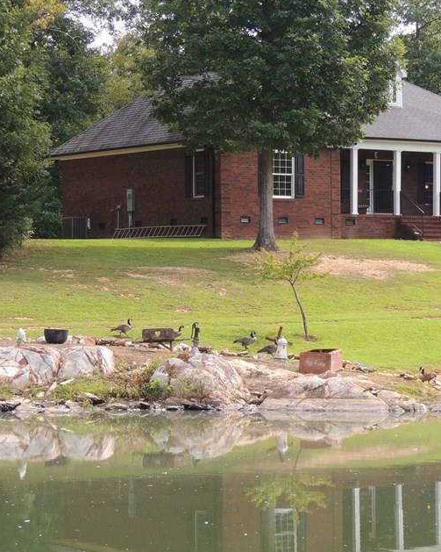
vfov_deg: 14.3
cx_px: 352
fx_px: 2203
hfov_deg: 11.4
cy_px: 270
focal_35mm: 135
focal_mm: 15.1
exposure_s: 1/200
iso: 100
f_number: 4
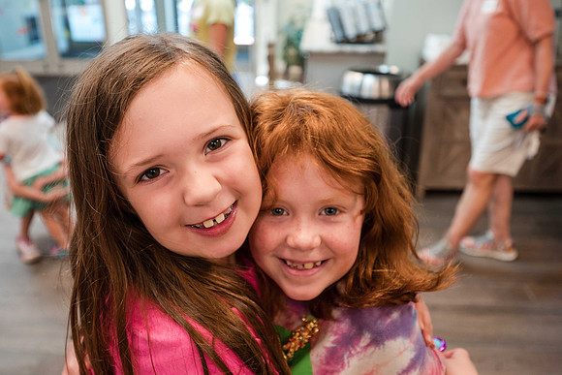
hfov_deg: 60.1
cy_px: 185
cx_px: 284
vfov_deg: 42.2
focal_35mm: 31
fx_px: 486
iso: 1600
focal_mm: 29.5
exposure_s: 1/125
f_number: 4
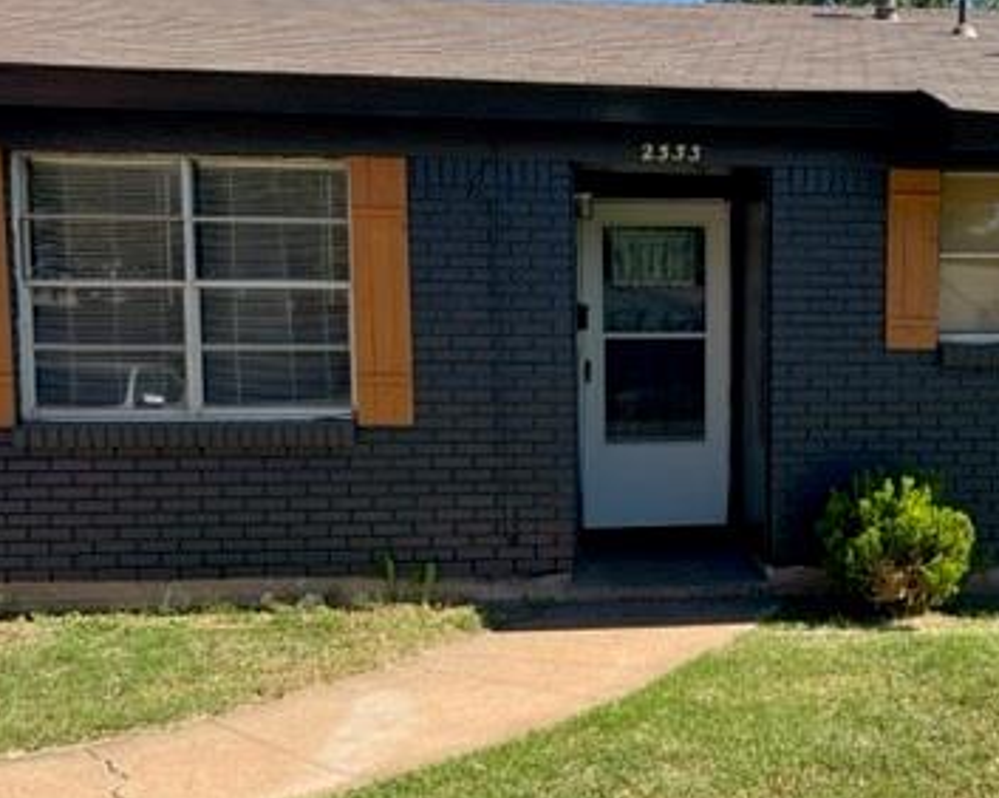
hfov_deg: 39.6
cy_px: 447
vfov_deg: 32.7
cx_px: 713
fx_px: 1359
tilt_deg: -5.2
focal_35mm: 46
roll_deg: +0.3
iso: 50
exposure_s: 1/2208
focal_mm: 5.7
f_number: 1.5
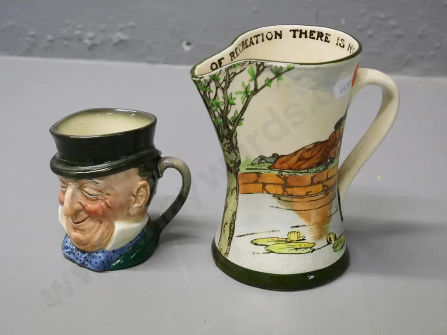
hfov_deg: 27.8
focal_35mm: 70
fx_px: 904
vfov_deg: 21.0
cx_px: 224
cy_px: 168
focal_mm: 35
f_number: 5.2
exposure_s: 1/160
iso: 3200
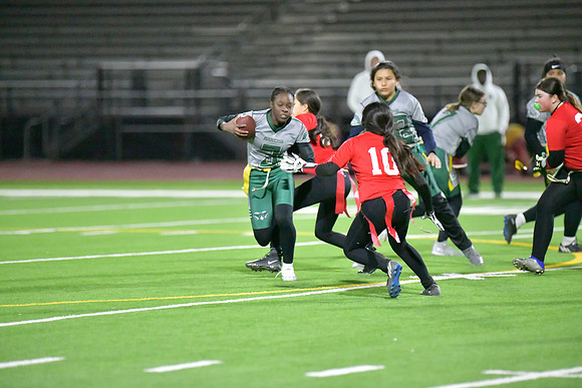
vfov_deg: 5.1
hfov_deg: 7.6
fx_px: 4366
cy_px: 194
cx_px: 291
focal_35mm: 270
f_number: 2.8
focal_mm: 270
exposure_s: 1/3200
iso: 25600
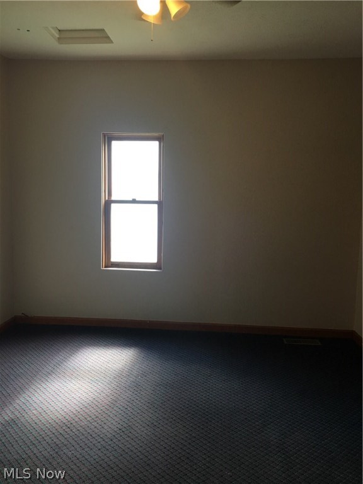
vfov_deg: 61.7
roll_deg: -0.3
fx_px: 405
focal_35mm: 29
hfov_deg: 48.2
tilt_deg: -4.8
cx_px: 182
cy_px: 242
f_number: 2.2
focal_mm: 4.15
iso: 50
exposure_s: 1/15
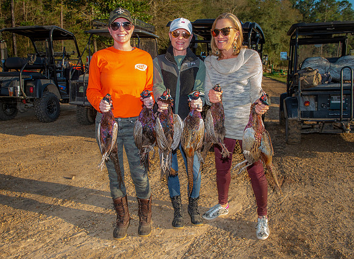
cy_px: 130
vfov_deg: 44.6
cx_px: 171
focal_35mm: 31
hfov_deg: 58.5
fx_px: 316
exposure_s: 1/160
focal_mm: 26
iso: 50
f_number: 5
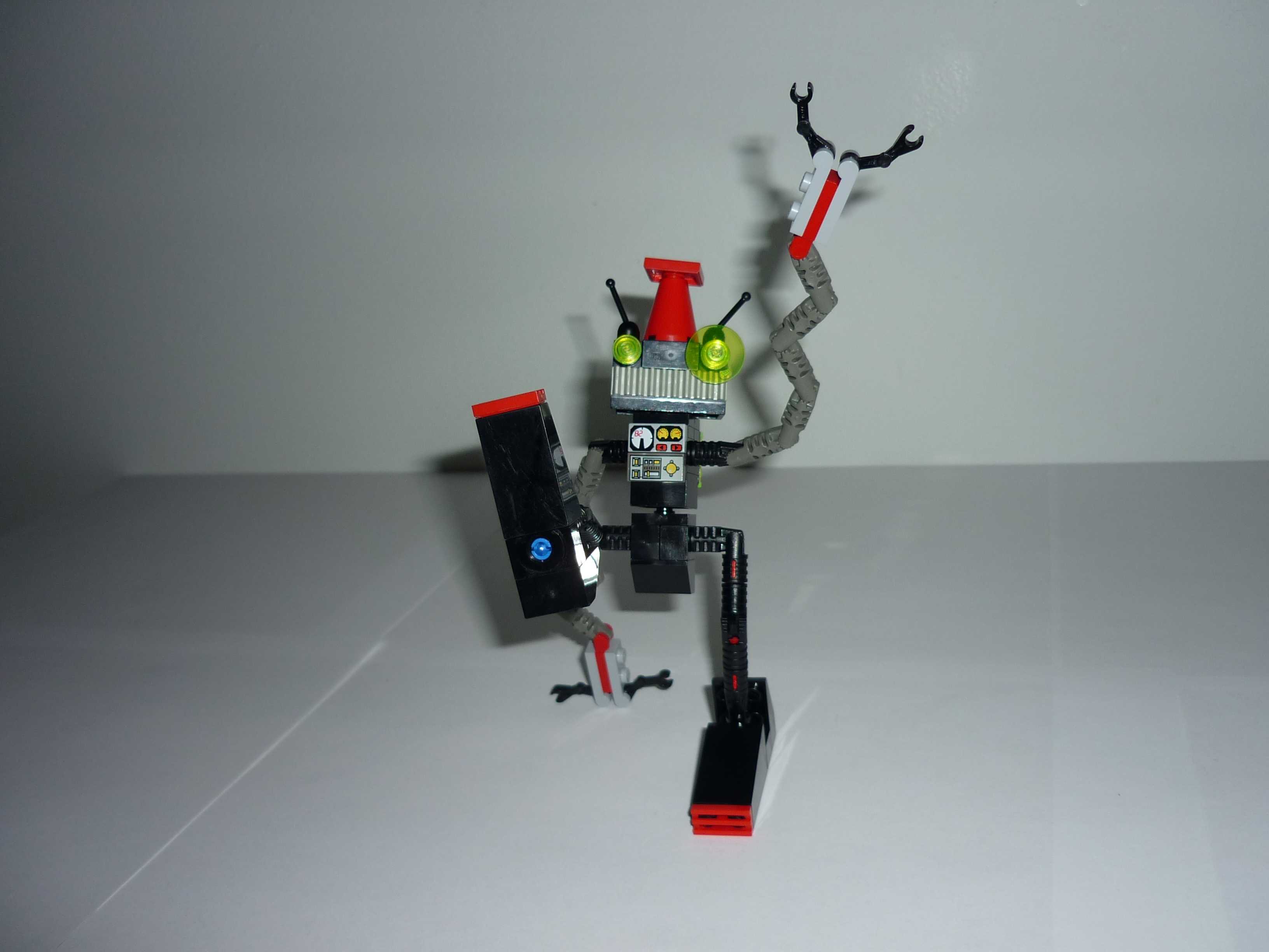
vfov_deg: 42.9
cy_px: 476
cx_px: 634
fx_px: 1210
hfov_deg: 55.4
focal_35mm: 33
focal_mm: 5.5
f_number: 2.8
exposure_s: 1/60
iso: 100
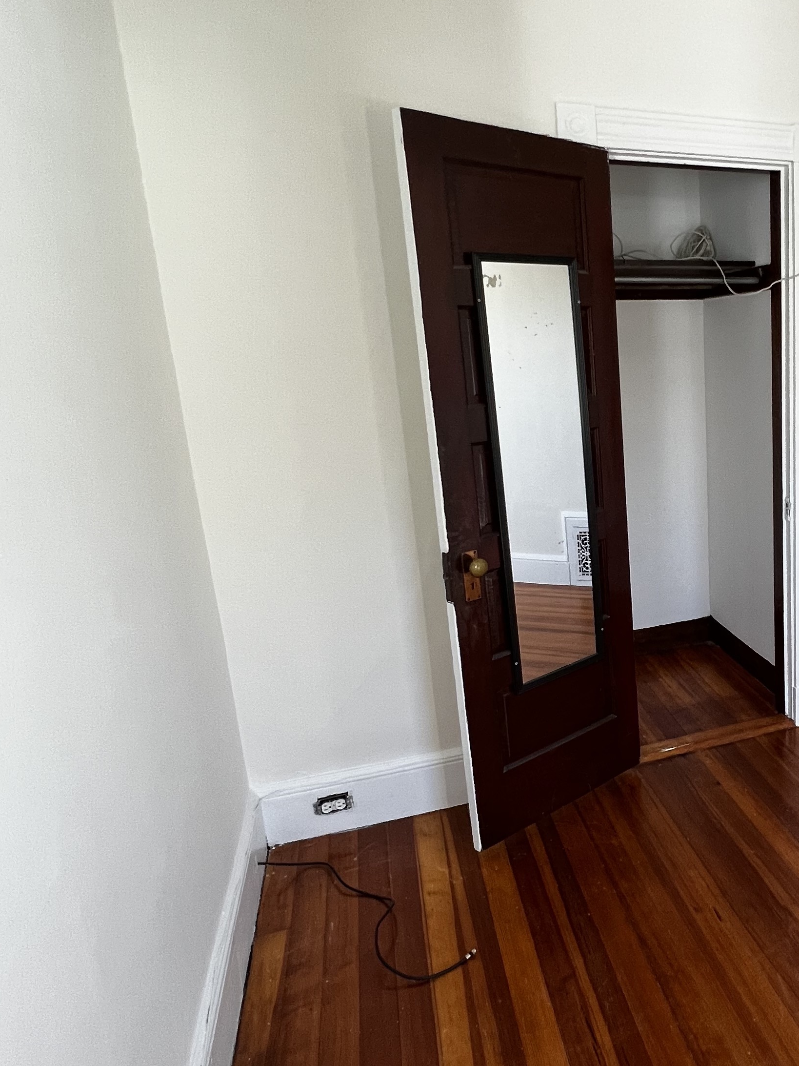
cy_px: 521
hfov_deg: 50.8
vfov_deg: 71.6
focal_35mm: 24
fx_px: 739
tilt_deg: -11.4
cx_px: 708
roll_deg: +0.6
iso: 160
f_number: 1.8
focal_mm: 1.57
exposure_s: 1/121
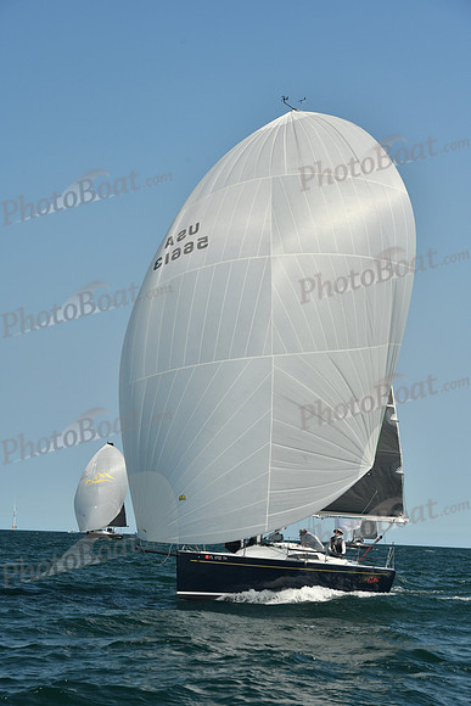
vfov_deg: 20.0
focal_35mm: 102
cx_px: 236
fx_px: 2000
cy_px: 353
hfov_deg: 13.4
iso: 320
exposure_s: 1/640
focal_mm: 102
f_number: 8
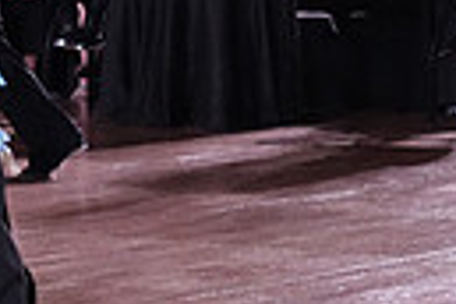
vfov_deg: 5.3
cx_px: -534
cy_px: -65
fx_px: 3255
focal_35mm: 257
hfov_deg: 7.6
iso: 5000
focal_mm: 57
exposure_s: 1/320
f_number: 6.3
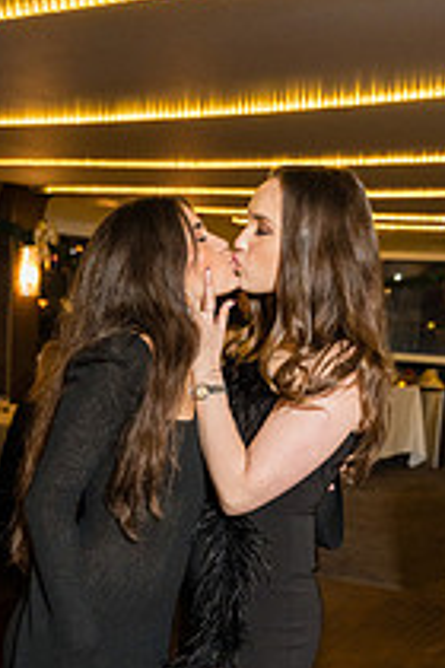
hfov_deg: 22.5
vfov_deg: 32.8
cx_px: 149
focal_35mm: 60
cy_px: 499
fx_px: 1112
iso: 3200
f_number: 2.8
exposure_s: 1/250
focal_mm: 28
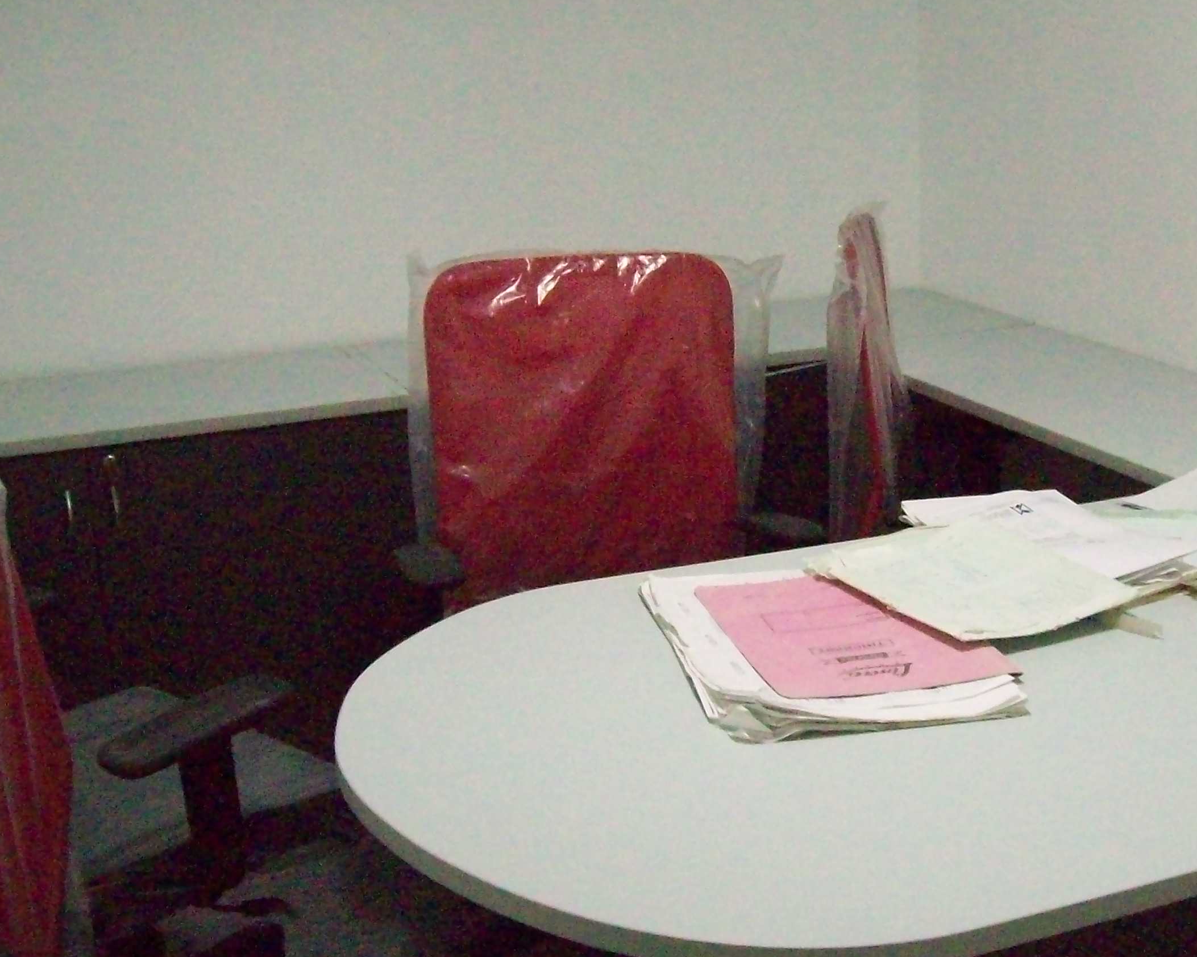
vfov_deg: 29.7
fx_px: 1806
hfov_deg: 36.6
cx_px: 696
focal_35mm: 51
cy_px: 482
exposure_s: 1/128
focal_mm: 6
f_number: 2.7
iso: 800
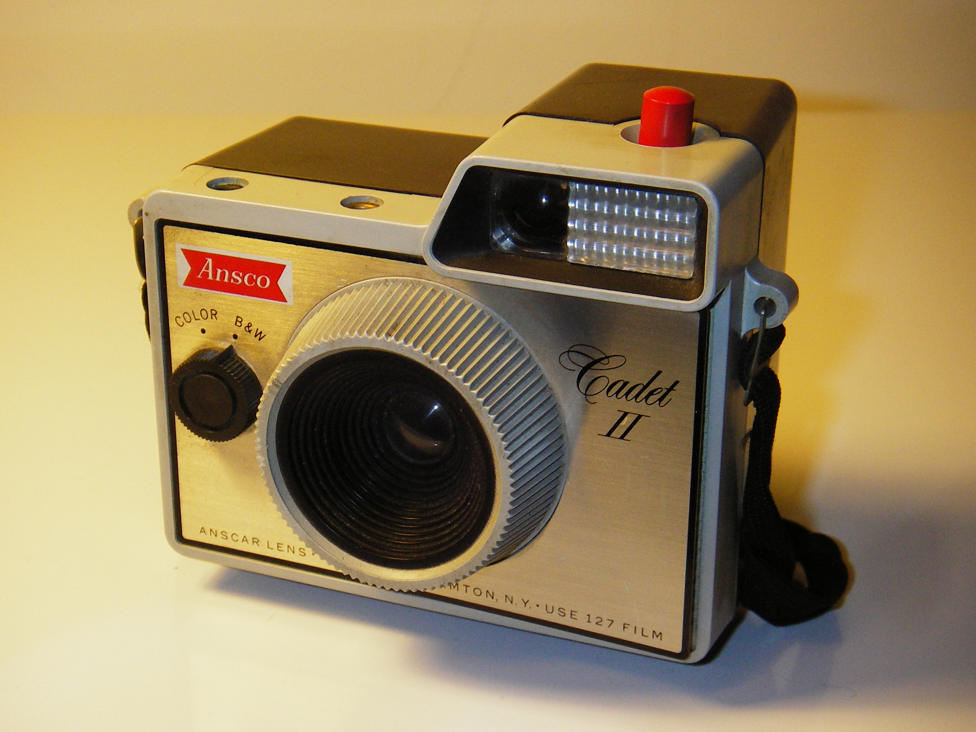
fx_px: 1917
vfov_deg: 21.6
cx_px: 468
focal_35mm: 68
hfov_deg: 28.6
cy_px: 362
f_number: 3.7
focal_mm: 10.5
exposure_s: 1/50
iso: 100
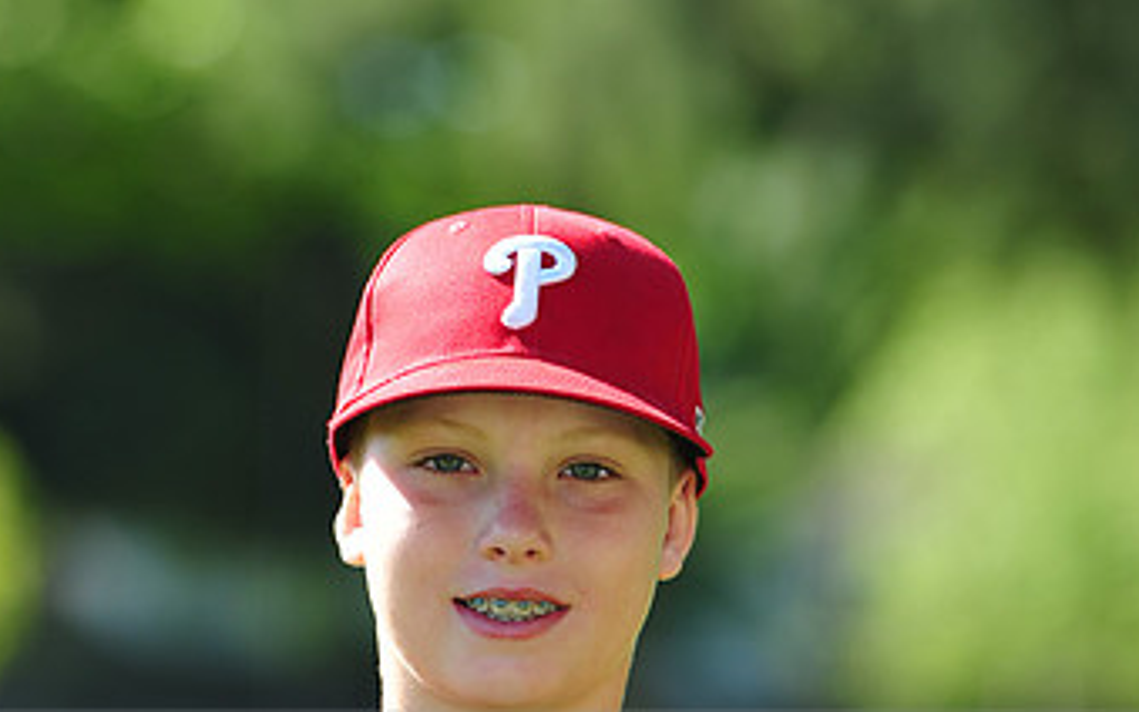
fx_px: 10835
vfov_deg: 3.8
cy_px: 756
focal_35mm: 349
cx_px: 517
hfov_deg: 6.0
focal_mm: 200
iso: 200
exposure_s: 1/400
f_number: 5
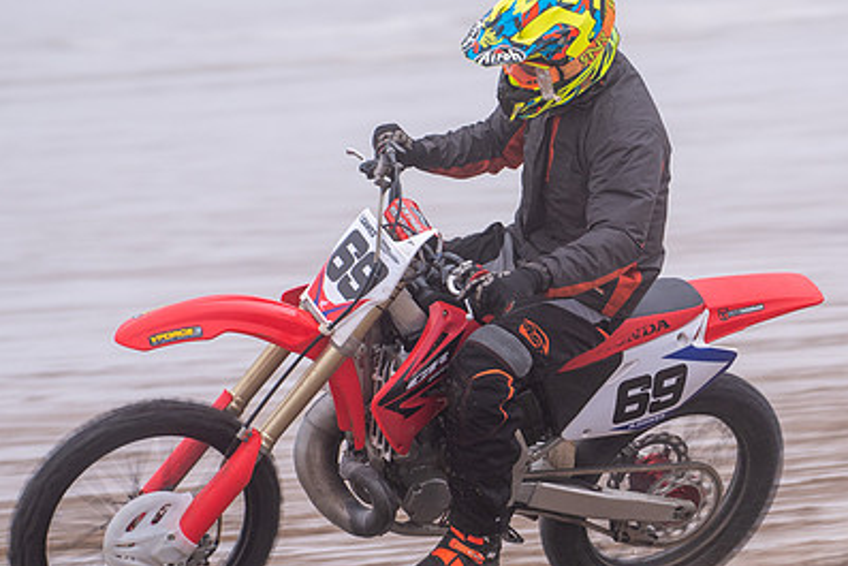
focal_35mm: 349
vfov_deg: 3.9
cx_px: 548
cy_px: 384
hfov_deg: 5.9
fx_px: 8223
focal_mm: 210
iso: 400
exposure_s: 1/400
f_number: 5.6
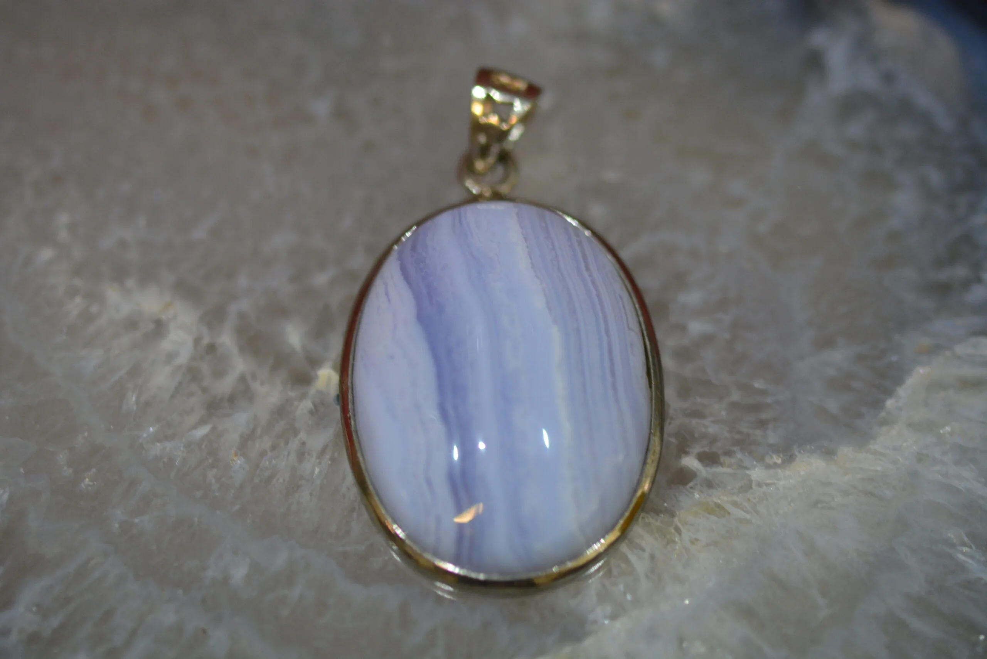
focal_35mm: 158
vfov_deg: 8.7
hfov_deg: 13.0
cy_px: 330
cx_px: 494
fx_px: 4319
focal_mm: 105
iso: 1000
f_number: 3.8
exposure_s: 1/125
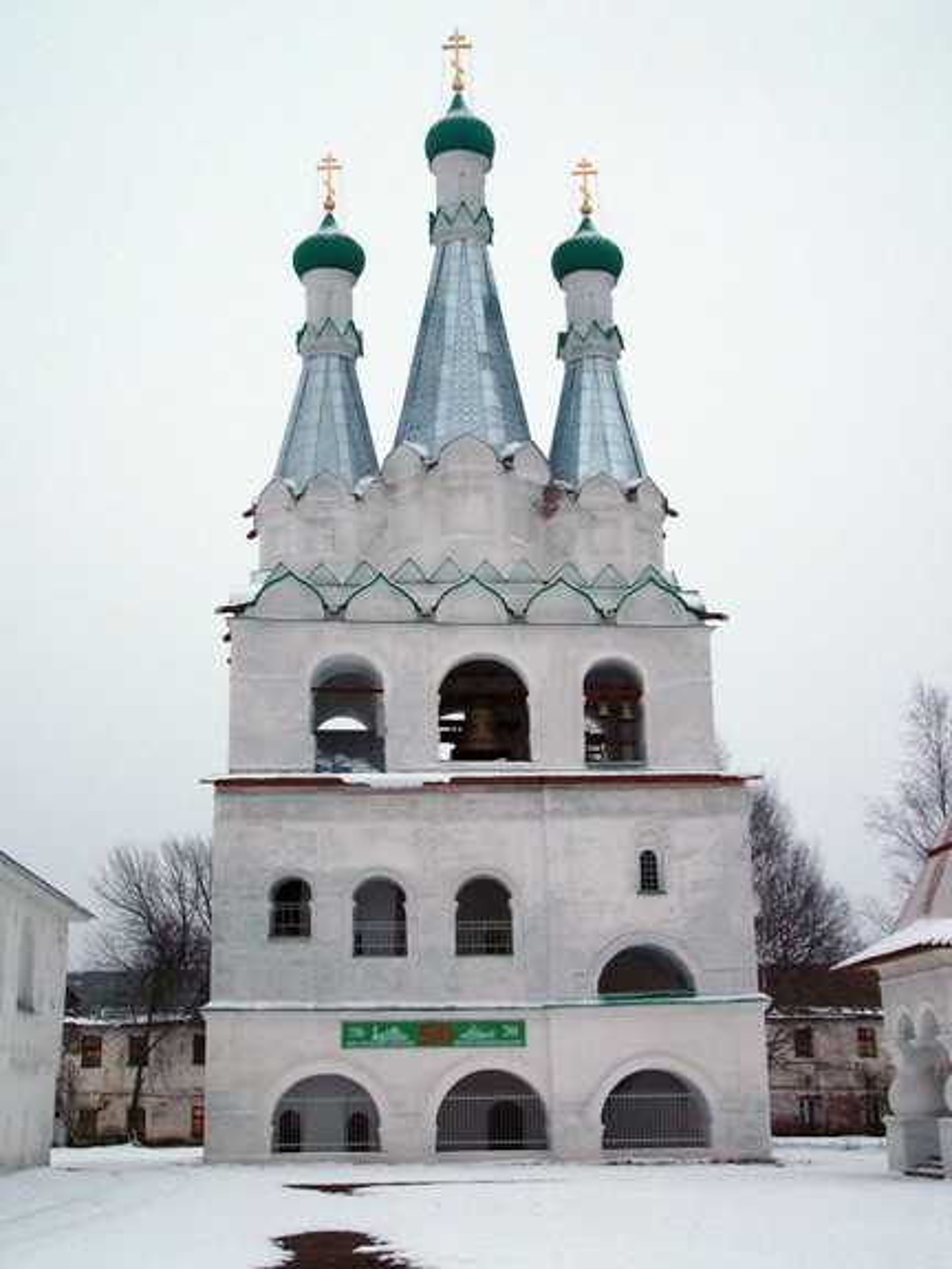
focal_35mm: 50
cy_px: 634
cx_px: 476
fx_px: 1833
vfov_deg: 38.2
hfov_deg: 29.1
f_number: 2.8
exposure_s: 1/30
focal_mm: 8.3
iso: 200
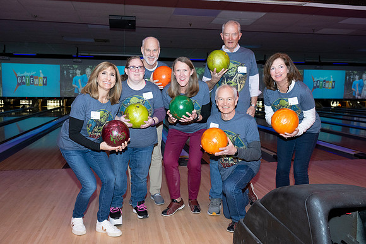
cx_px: 183
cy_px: 122
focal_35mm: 32
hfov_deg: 59.5
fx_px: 320
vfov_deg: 41.7
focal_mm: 31.5
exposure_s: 1/60
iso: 1600
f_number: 5.6
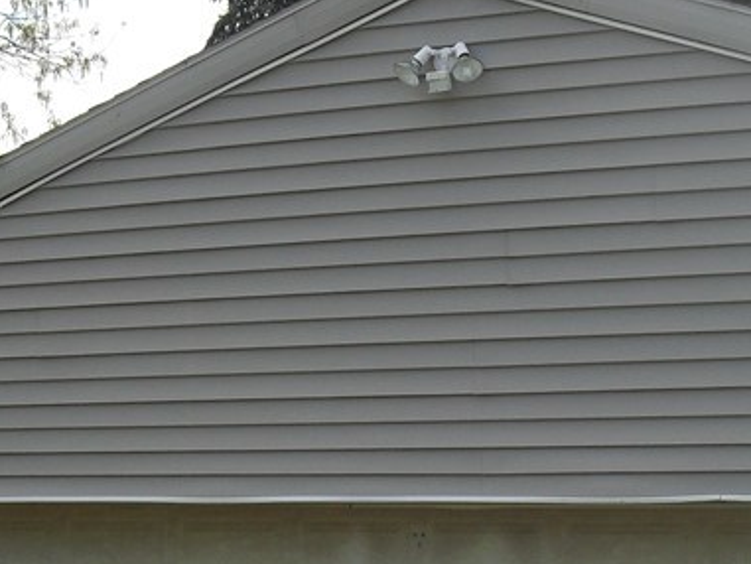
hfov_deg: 20.7
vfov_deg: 15.5
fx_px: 2040
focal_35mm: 94
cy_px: 521
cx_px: 530
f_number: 8.4
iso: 100
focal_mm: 6.3
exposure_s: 1/125
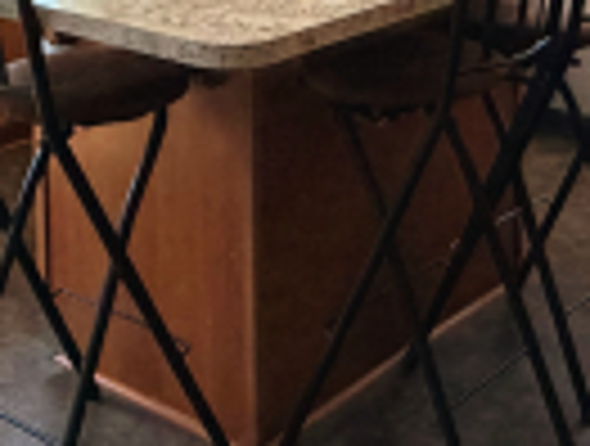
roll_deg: +0.0
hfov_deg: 27.2
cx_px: 385
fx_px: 1213
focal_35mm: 71
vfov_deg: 19.0
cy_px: -162
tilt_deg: -6.0
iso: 320
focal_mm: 2.22
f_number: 2.2
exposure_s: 1/120
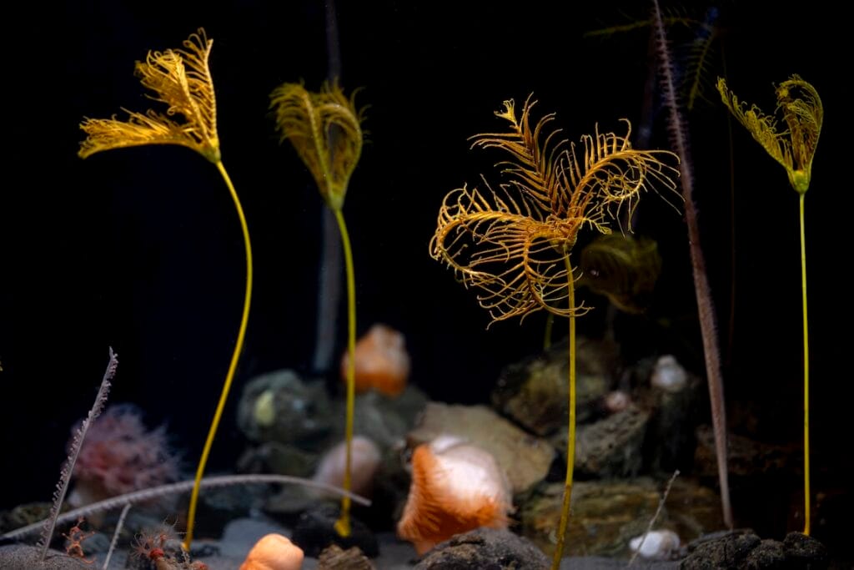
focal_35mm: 105
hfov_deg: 19.5
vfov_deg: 13.0
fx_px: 2491
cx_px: 427
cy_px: 285
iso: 1600
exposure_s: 1/13
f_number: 2.8
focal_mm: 105
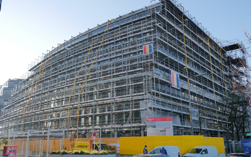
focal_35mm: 35
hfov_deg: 55.3
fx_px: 239
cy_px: 81
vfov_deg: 36.3
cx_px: 125
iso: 800
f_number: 6.3
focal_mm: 16
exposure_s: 1/250
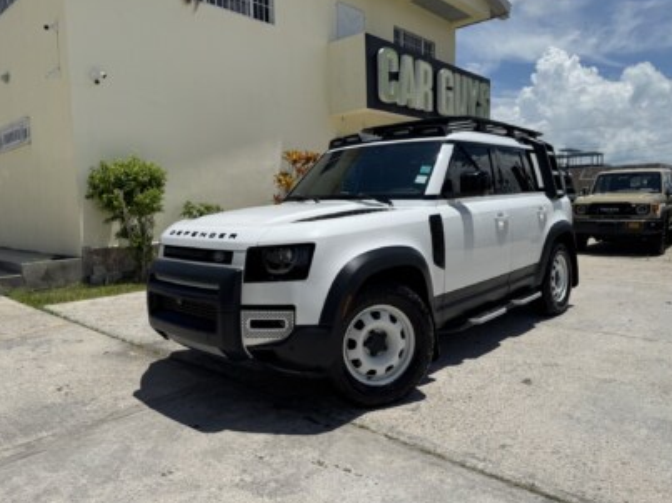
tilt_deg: -5.3
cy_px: 244
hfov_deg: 69.4
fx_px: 485
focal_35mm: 25
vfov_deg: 54.8
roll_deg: +1.3
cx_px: 344
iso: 80
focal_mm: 6.76
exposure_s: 1/10417
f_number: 1.78
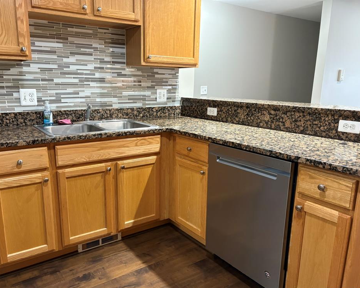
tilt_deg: -12.7
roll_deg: -0.1
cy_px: 149
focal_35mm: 28
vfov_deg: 51.5
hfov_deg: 62.1
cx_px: 166
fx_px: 298
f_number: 1.6
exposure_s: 1/40
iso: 500
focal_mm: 5.96
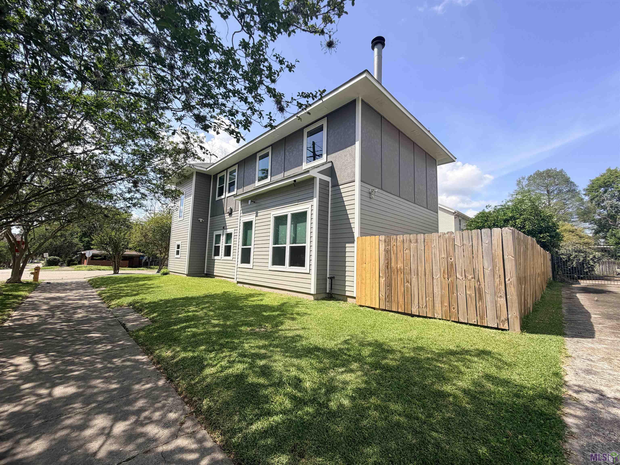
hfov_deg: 102.1
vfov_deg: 85.7
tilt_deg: +7.2
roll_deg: -1.3
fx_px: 251
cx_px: 310
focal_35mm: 14
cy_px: 232
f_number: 2.2
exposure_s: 1/770
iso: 32
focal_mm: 2.22
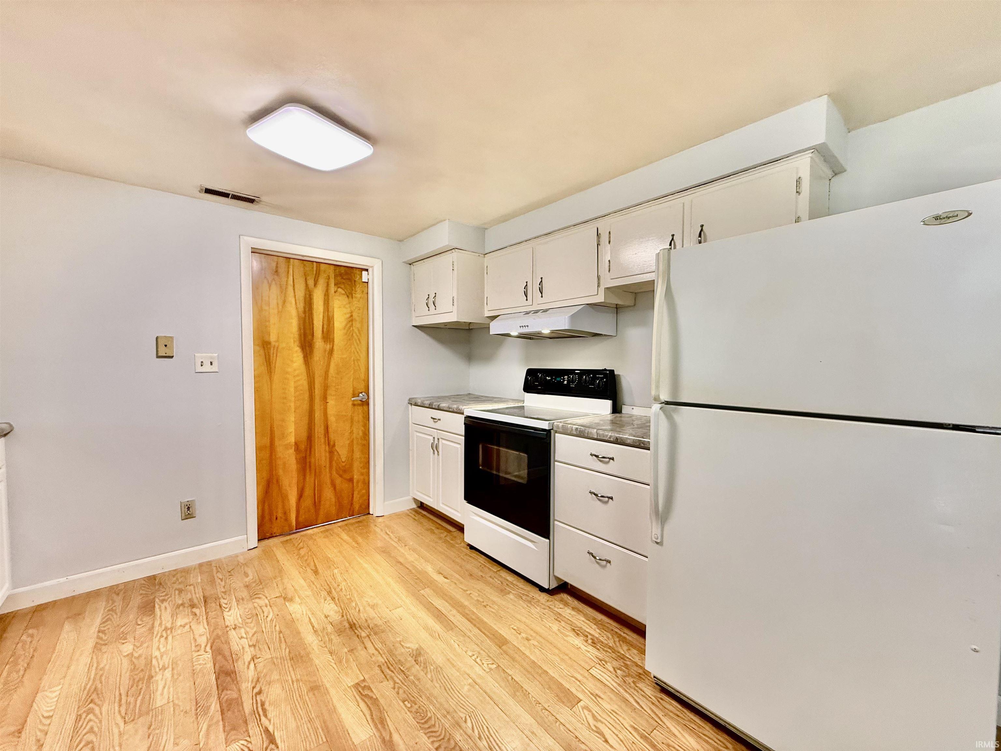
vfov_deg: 85.7
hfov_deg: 102.1
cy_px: 376
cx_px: 500
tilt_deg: -0.4
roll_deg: +0.2
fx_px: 405
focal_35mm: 14
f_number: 2.2
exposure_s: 1/60
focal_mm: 2.22
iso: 160
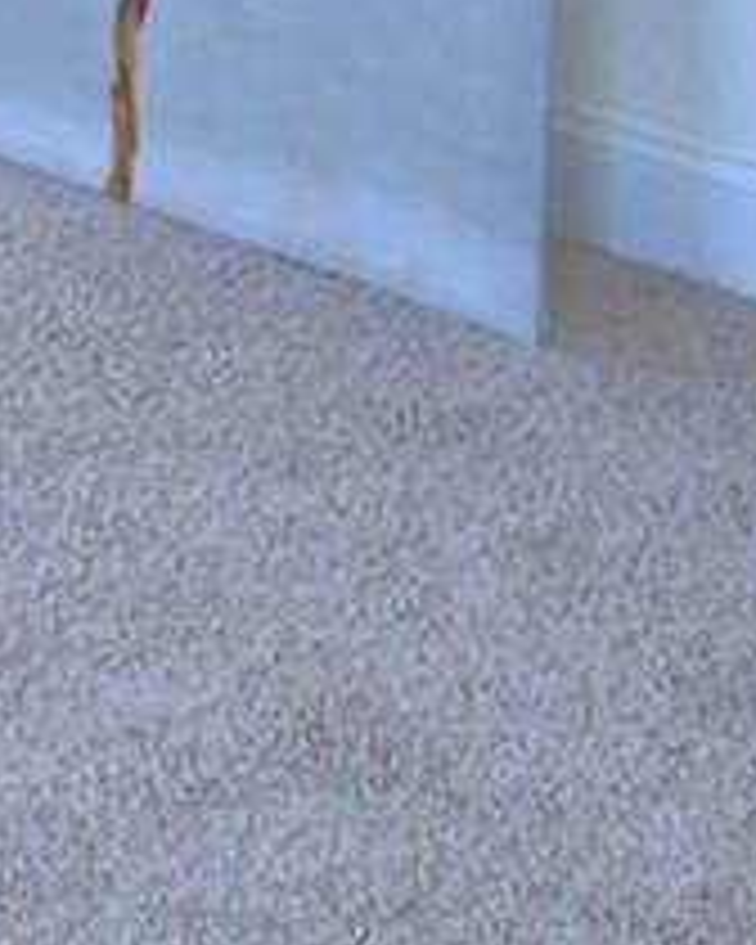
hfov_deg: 12.6
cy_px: -1323
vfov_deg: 13.3
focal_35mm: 107
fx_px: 2993
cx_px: -765
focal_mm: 10
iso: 220
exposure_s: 1/125
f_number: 4.5
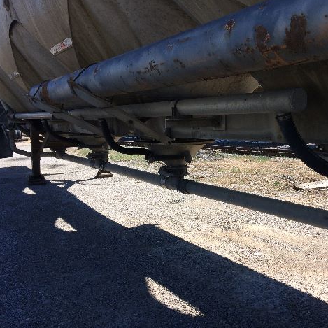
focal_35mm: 35
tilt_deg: -6.8
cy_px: 166
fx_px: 375
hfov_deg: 46.5
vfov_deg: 47.2
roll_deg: +3.1
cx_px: 218
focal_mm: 4.15
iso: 32
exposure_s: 1/1244
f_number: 2.2
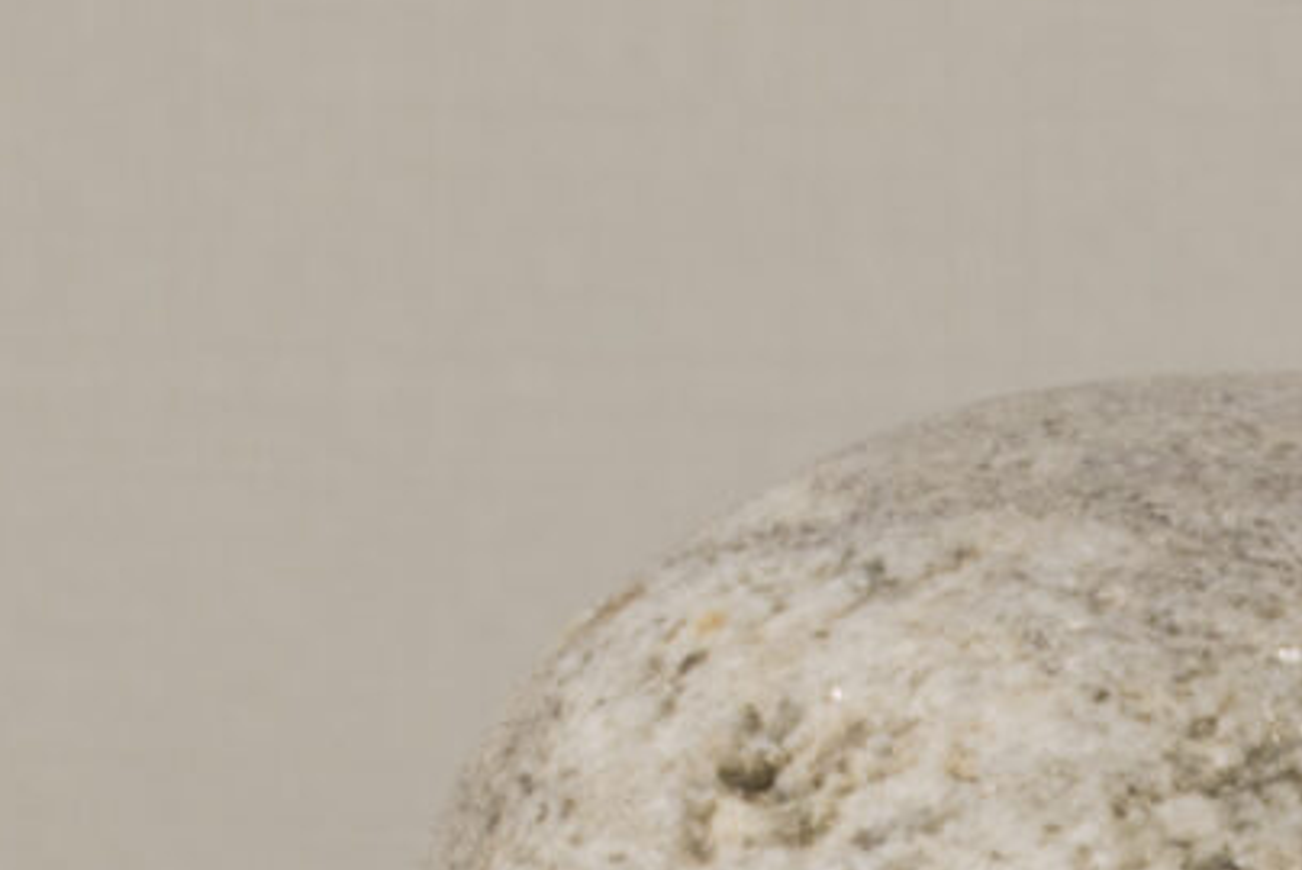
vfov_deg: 2.4
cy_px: 868
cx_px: 2208
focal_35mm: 570
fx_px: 20629
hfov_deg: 3.6
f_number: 40
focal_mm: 90
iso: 100
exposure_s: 1/1.67
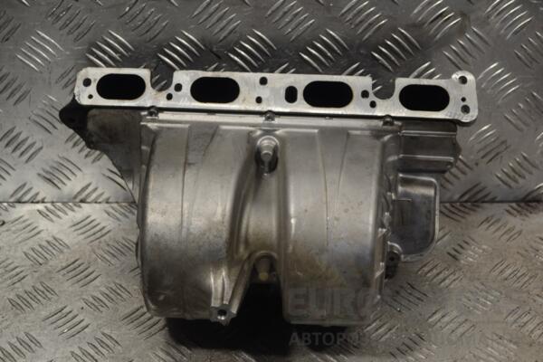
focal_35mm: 60
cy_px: 181
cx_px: 272
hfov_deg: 33.4
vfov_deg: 22.6
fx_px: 905
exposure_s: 1/30
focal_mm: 40
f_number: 5.3
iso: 100
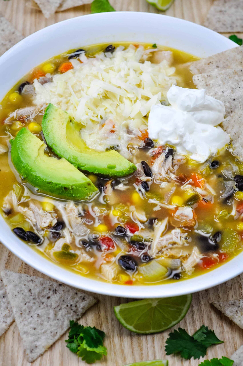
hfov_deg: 18.1
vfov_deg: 27.0
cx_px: 122
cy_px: 183
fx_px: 761
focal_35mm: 75
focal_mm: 50
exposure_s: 1/100
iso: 400
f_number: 5
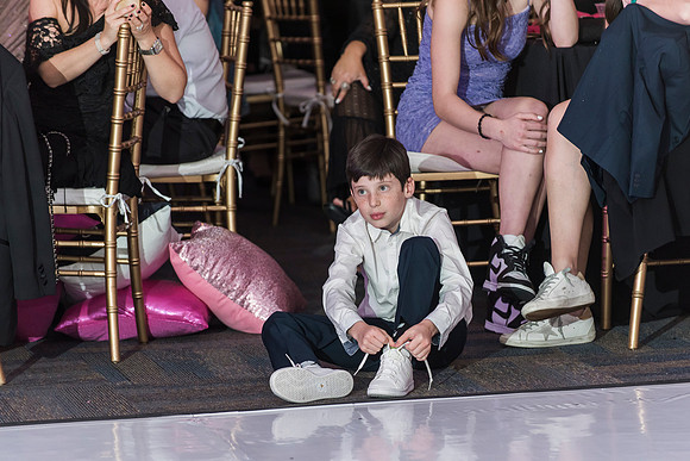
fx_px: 4052
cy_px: 239
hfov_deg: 9.7
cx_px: 361
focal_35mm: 211
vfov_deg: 6.5
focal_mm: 200
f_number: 4.5
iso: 1000
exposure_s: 1/100
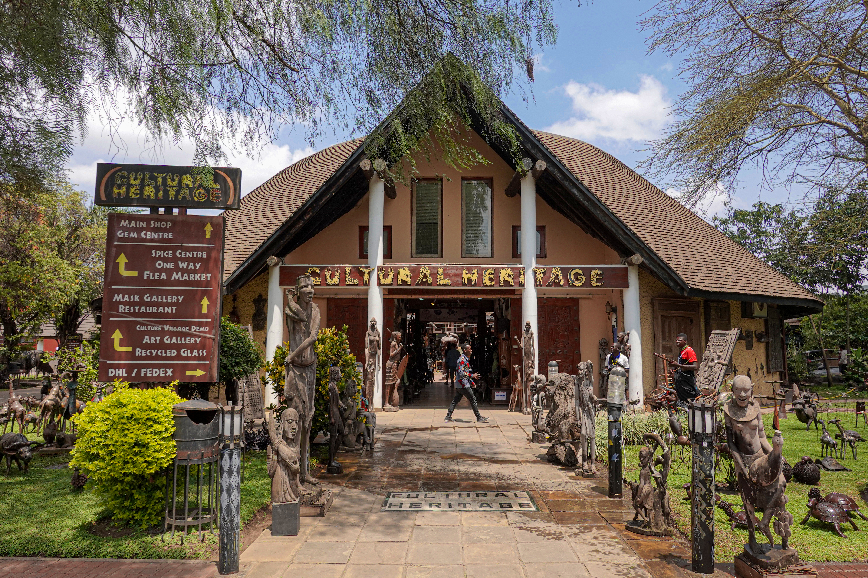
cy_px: 289
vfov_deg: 53.1
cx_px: 434
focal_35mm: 24
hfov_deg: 73.7
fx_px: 579
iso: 100
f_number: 4
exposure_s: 1/500
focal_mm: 9
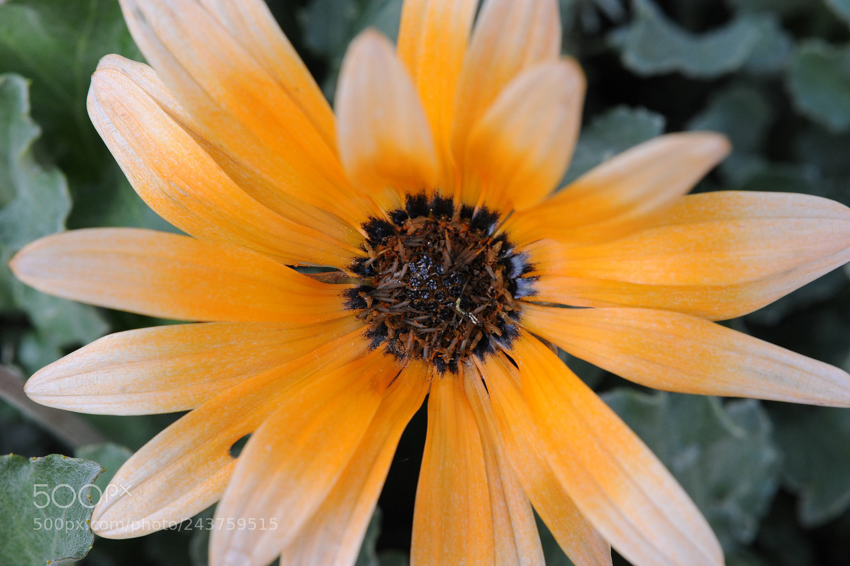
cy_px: 283
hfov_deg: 39.6
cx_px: 425
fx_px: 1180
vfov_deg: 27.0
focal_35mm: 50
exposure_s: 1/100
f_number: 11
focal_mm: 50
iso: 640
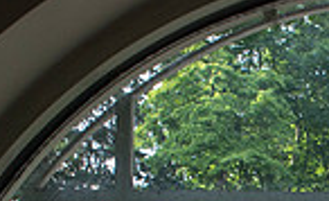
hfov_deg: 13.3
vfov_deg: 8.2
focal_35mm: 148
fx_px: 1318
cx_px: 515
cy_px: 429
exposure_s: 1/160
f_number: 10
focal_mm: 24
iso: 2500
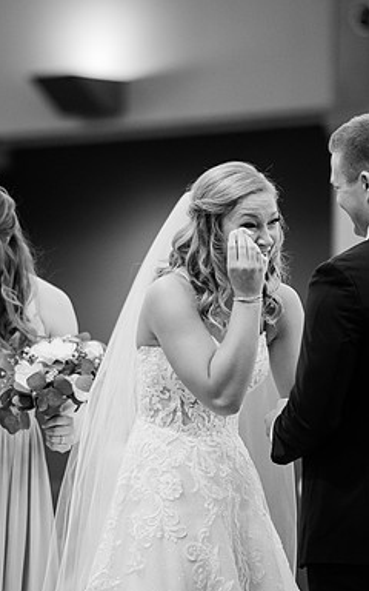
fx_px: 4956
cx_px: 132
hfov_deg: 4.3
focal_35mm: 308
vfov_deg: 6.8
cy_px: 296
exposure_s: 1/250
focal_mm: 200
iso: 1000
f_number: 2.8
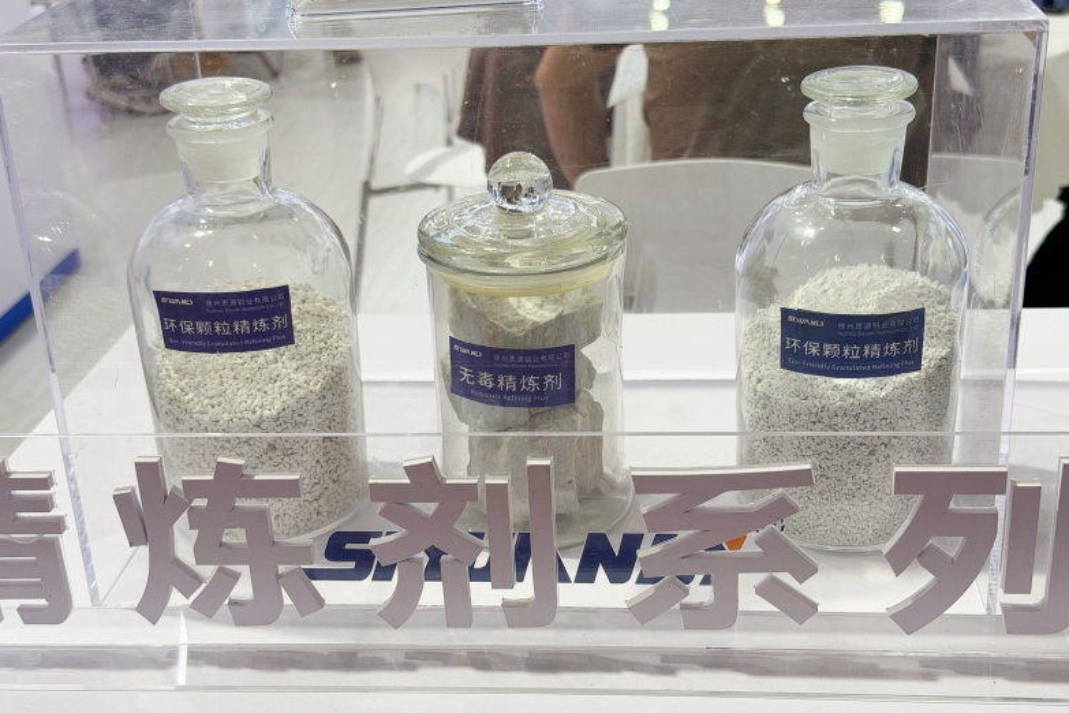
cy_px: 388
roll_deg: +2.3
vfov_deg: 26.5
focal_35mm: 51
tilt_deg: -25.6
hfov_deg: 38.9
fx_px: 1514
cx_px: 538
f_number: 1.78
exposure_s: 1/220
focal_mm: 6.76
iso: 50
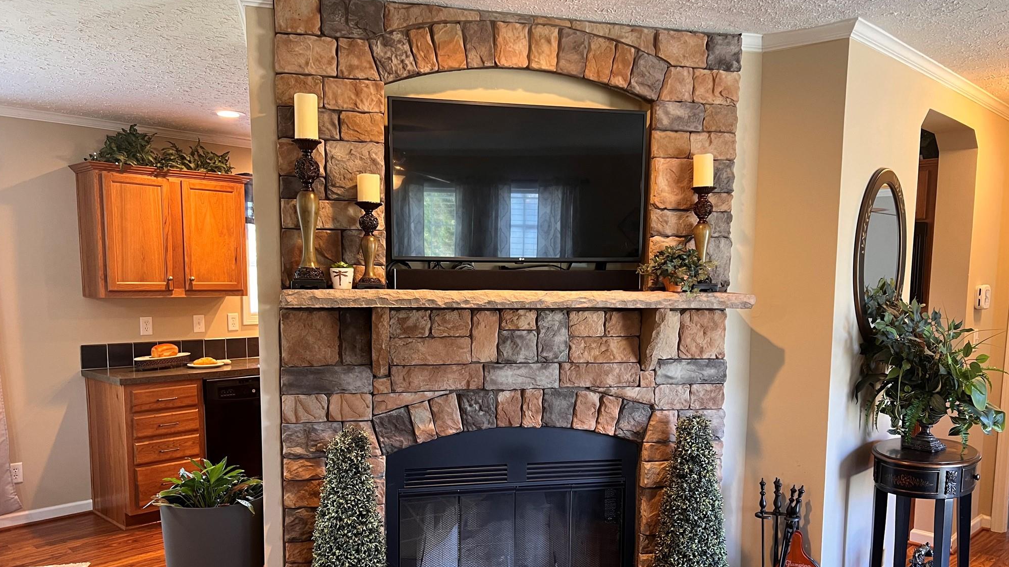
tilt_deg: -6.0
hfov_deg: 66.1
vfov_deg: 39.9
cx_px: 513
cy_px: 357
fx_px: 776
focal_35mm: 29
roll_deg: +0.2
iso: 200
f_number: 1.5
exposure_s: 1/60
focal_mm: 5.7
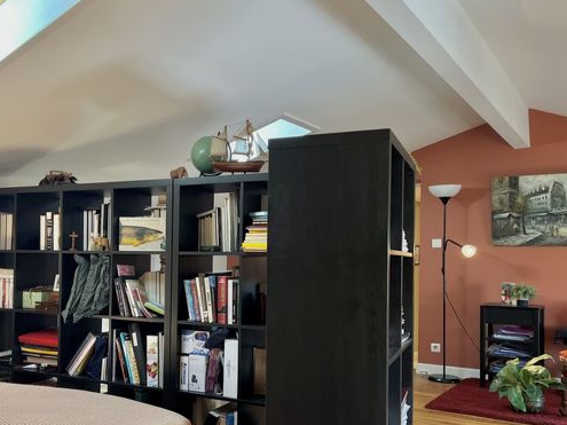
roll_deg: -0.5
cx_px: 187
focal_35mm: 37
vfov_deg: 38.5
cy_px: 253
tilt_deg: -0.1
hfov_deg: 49.3
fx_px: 606
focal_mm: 5.7
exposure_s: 1/100
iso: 100
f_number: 1.5
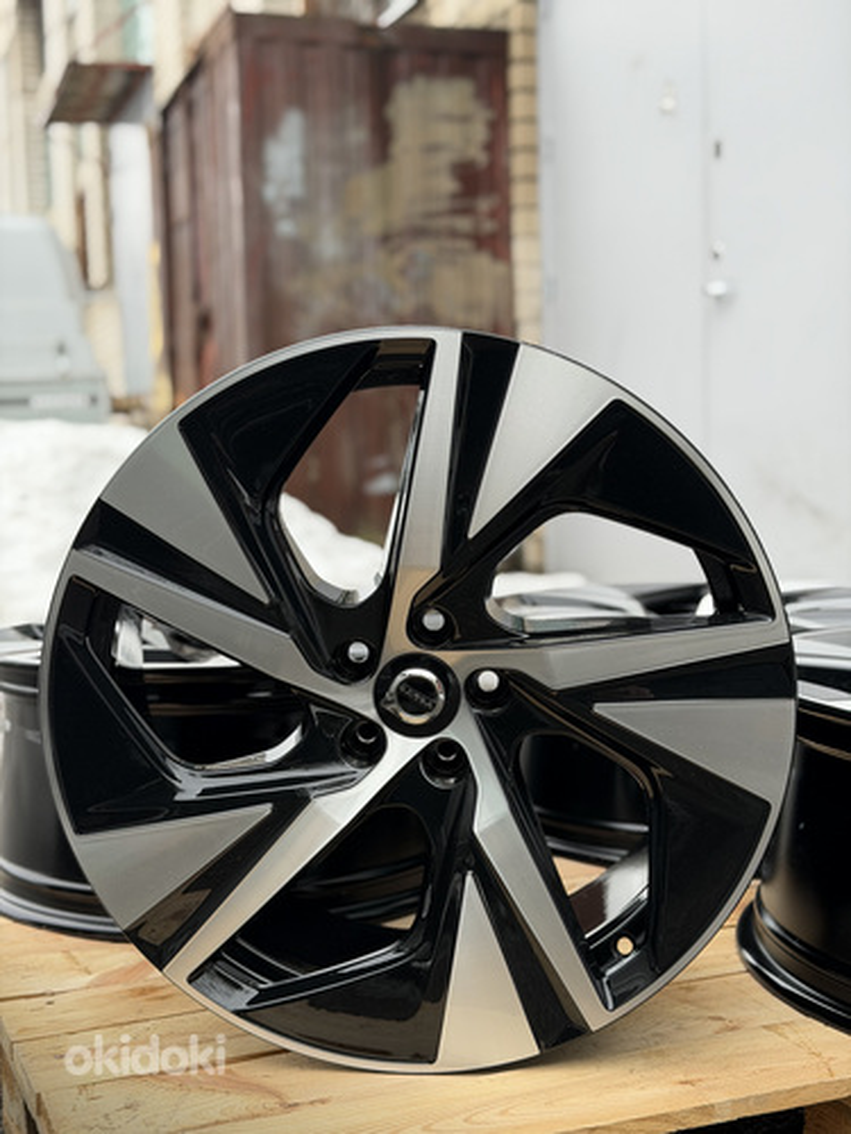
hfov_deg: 30.3
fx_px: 1573
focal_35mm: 48
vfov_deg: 39.7
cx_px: 426
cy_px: 567
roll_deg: +1.0
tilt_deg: -3.1
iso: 64
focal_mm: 6.76
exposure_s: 1/203
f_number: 1.78
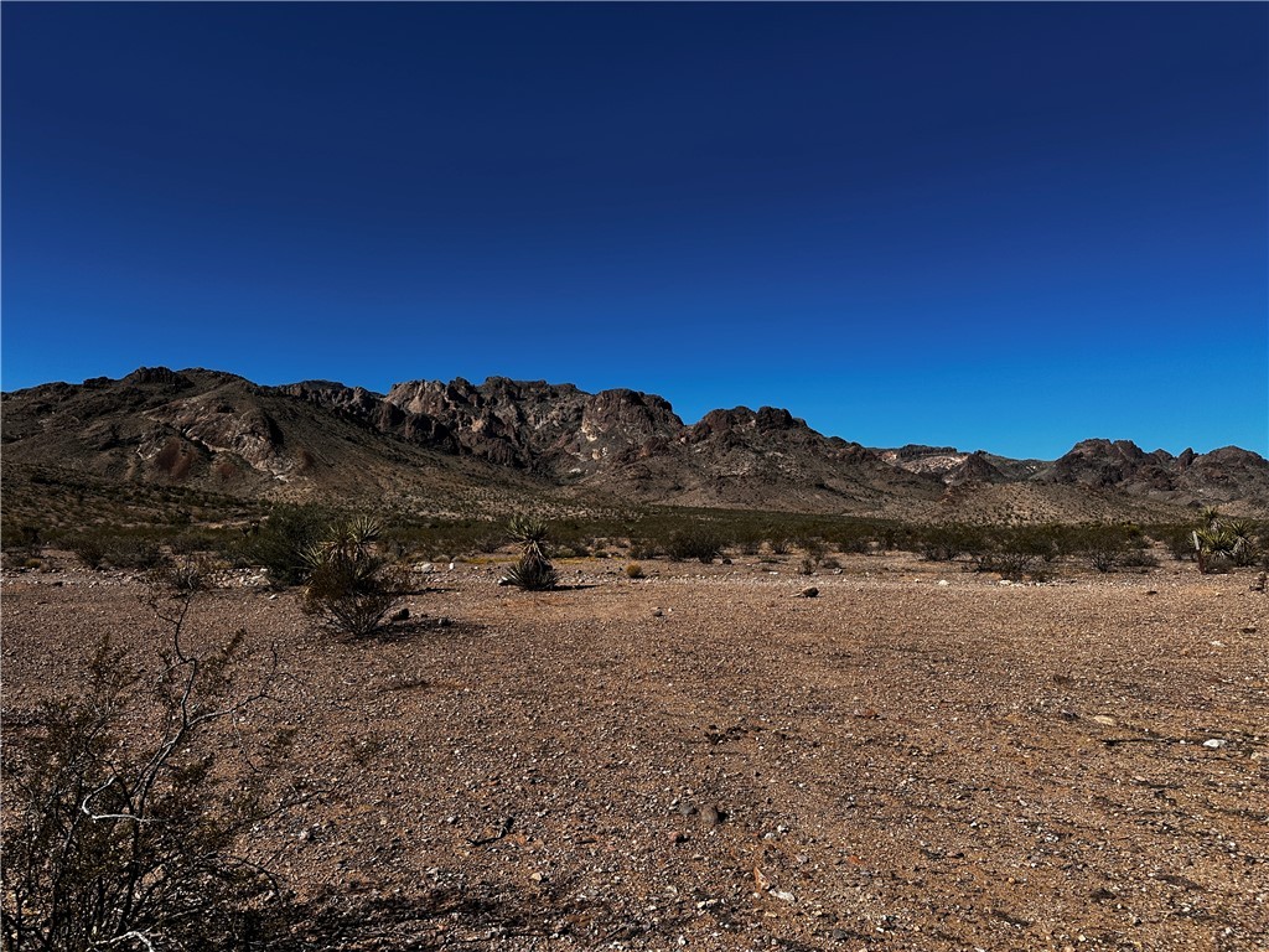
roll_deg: -0.9
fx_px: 880
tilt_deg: +5.0
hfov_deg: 71.6
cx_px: 634
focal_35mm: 24
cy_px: 476
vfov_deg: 56.8
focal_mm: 6.86
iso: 80
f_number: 1.78
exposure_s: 1/6623
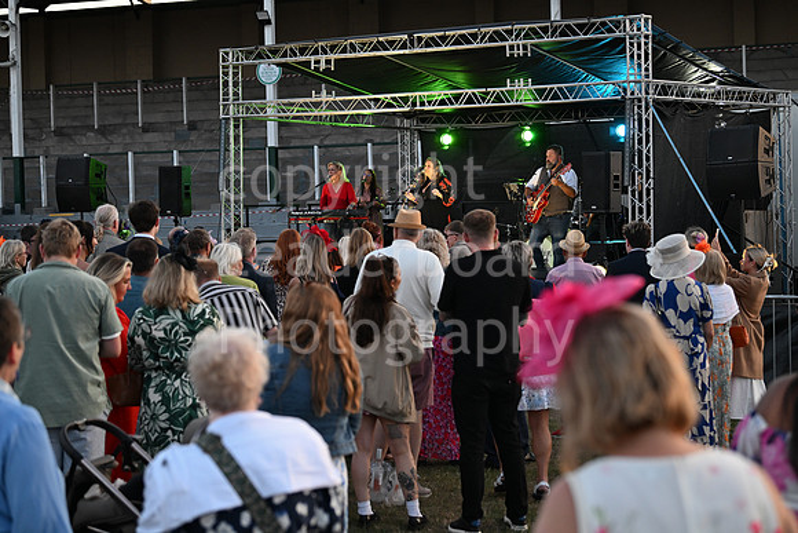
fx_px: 1552
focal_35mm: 70
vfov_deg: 19.5
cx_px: 399
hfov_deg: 28.8
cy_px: 266
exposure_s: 1/500
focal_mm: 70
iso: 1600
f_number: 3.5
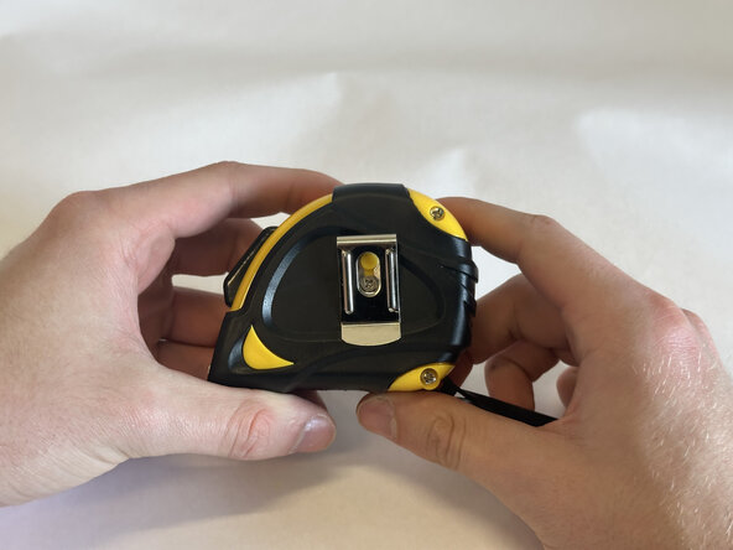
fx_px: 1016
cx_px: 366
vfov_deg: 30.3
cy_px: 275
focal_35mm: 48
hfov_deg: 39.7
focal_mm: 6.86
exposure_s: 1/120
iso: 100
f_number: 1.78
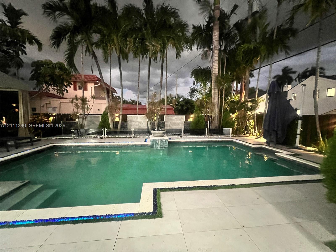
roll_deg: -0.2
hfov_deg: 106.2
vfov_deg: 89.9
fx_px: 126
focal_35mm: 13
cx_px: 168
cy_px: 126
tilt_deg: -5.2
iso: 1250
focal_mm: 1.57
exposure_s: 1/30
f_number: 1.8
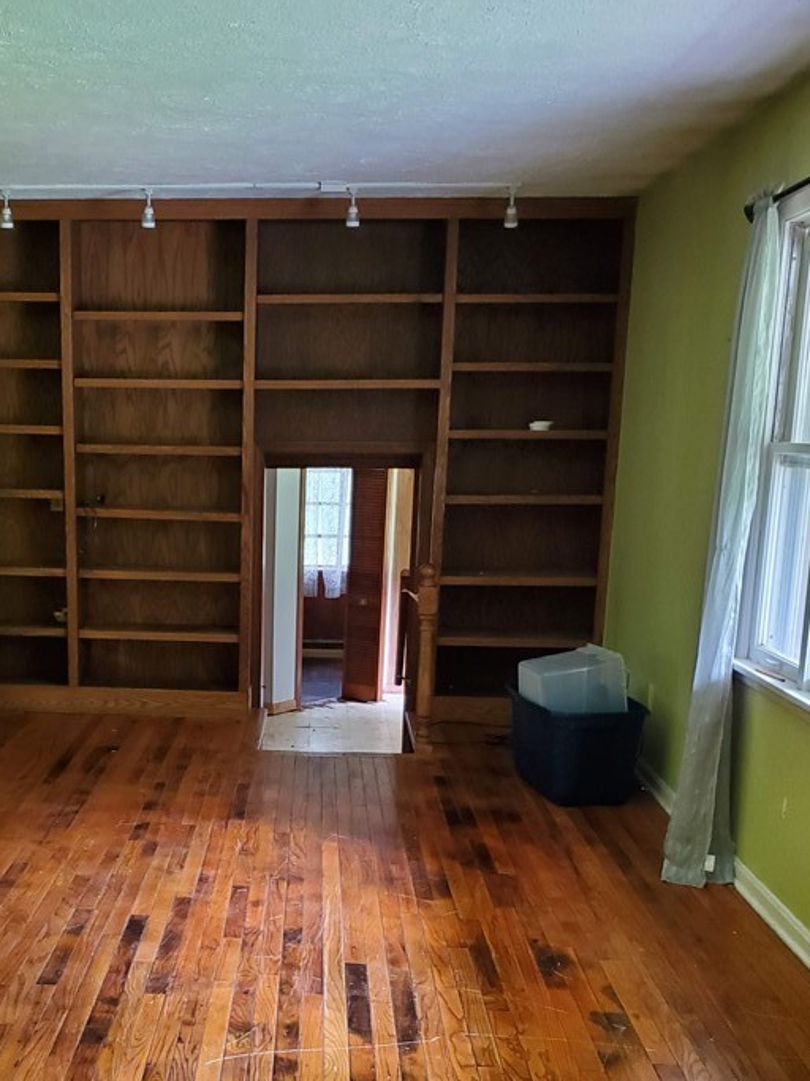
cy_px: 701
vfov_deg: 47.3
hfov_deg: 36.2
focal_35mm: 39
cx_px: 226
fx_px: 1217
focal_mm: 4.3
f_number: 1.5
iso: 320
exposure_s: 1/40
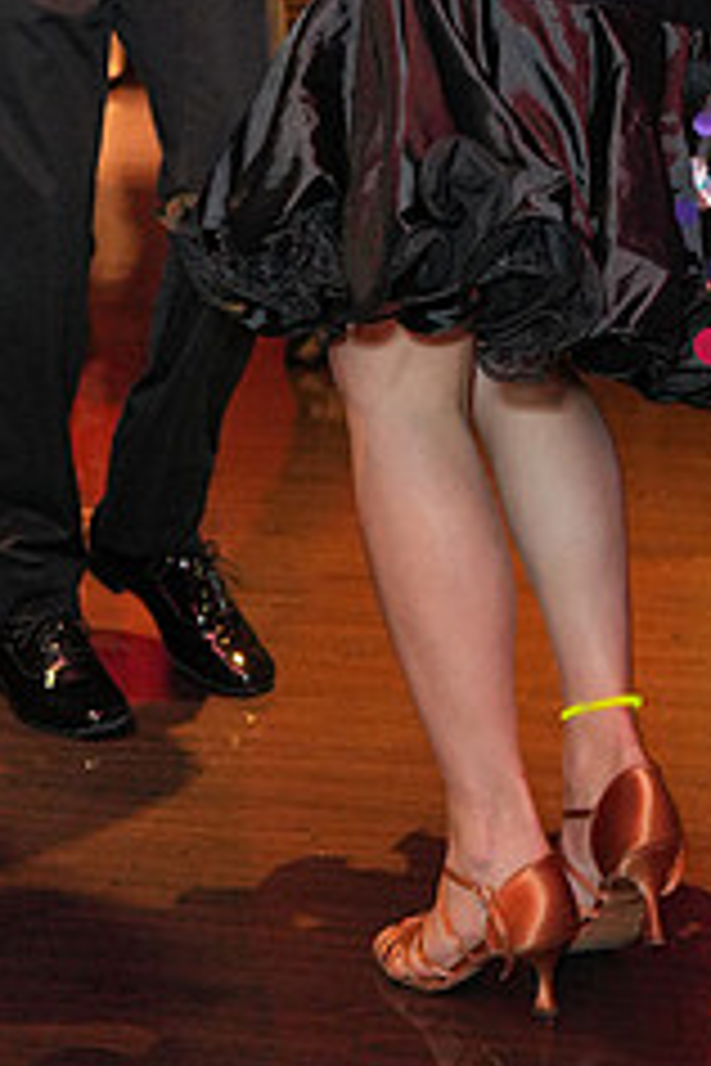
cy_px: -184
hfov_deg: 14.0
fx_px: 2903
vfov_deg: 19.7
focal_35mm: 98
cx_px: 425
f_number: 4
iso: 4000
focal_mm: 40
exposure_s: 1/125
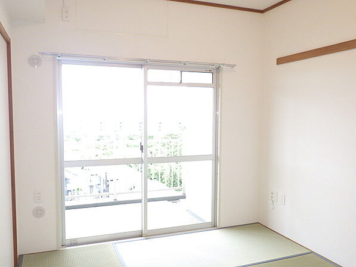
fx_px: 309
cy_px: 135
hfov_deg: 59.9
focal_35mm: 30
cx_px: 172
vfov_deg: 46.8
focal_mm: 5
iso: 250
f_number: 3.5
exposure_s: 1/45
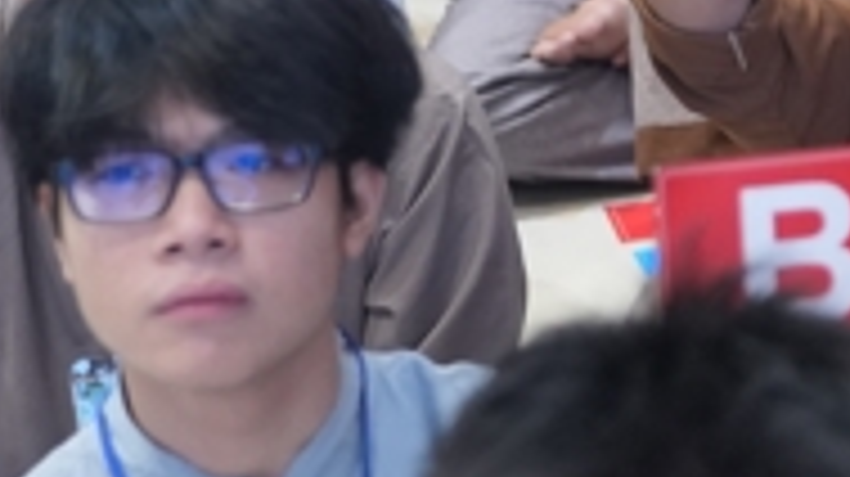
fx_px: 4257
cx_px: 1244
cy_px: -126
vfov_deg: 6.4
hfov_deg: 11.0
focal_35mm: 189
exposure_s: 1/320
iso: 2500
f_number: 2
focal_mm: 35
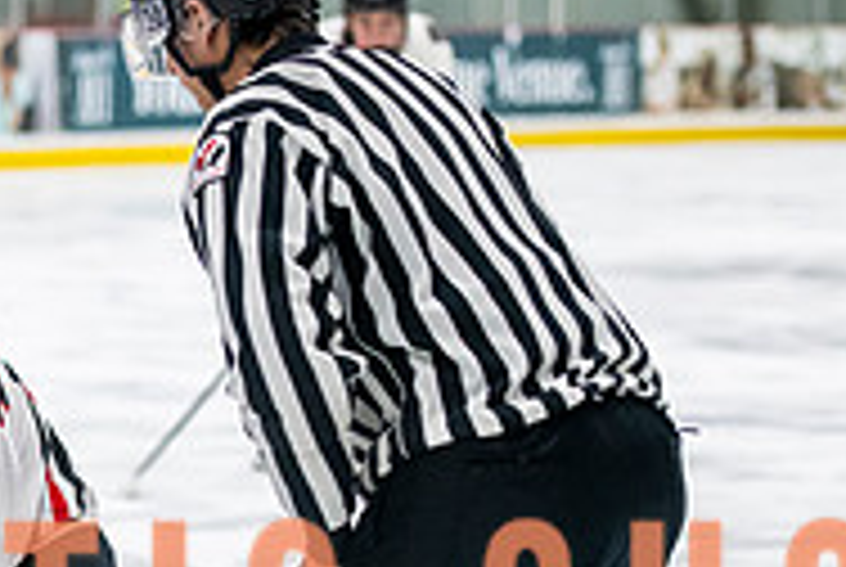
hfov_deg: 7.7
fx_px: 6237
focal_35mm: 265
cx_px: -117
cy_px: 632
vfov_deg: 5.2
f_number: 3.2
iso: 2500
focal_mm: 86
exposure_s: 1/800
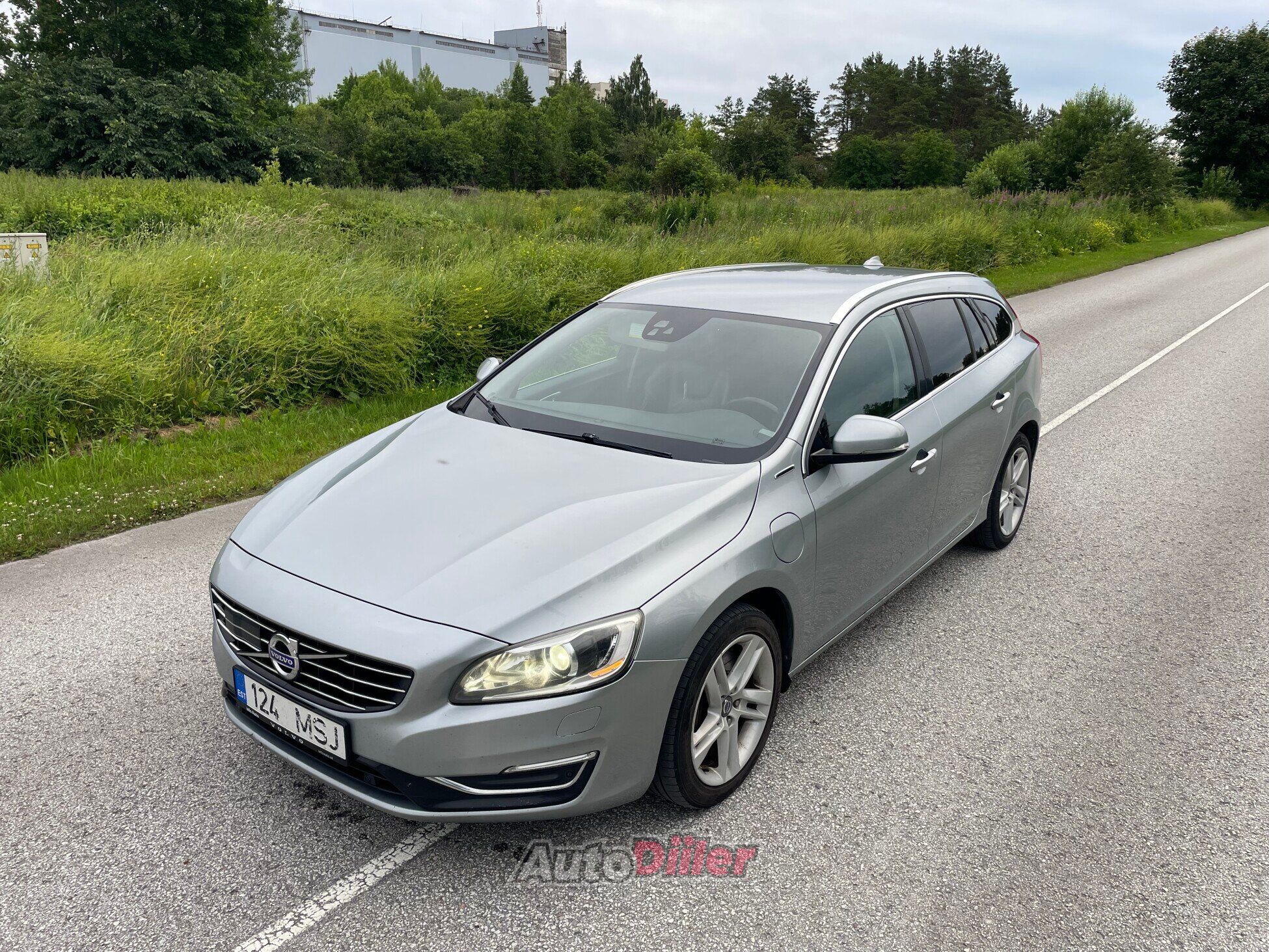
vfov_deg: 53.1
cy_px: 476
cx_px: 634
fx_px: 953
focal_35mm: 26
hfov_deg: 67.3
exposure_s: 1/525
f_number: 1.6
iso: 32
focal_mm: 4.2
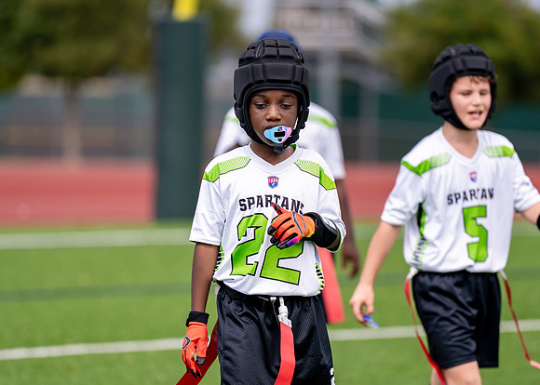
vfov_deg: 5.1
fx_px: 4344
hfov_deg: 7.1
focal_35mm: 283
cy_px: 227
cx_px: 289
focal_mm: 200
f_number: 2.8
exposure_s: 1/2000
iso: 125
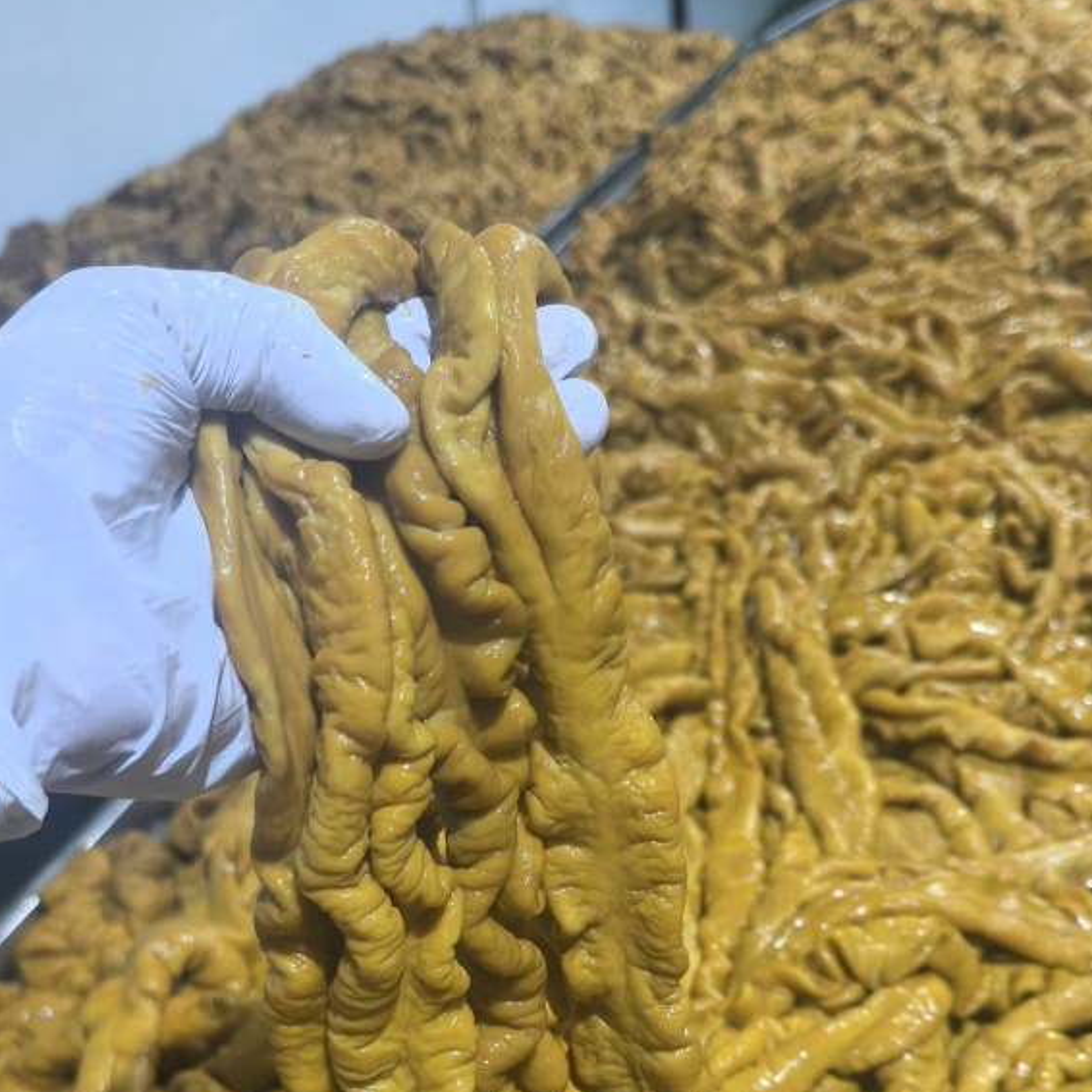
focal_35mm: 45
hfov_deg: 37.6
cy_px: 915
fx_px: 1606
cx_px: 550
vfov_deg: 36.0
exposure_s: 1/100
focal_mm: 5.75
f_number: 1.4
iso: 500
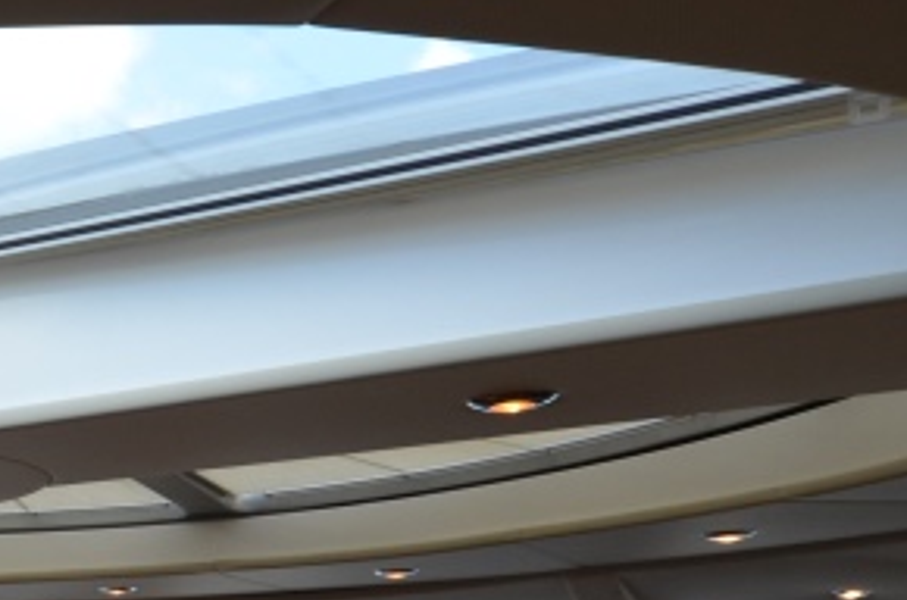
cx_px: -281
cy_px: 653
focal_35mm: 69
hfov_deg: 25.3
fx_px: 1729
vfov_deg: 19.0
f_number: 5
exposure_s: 1/100
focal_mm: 13
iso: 400
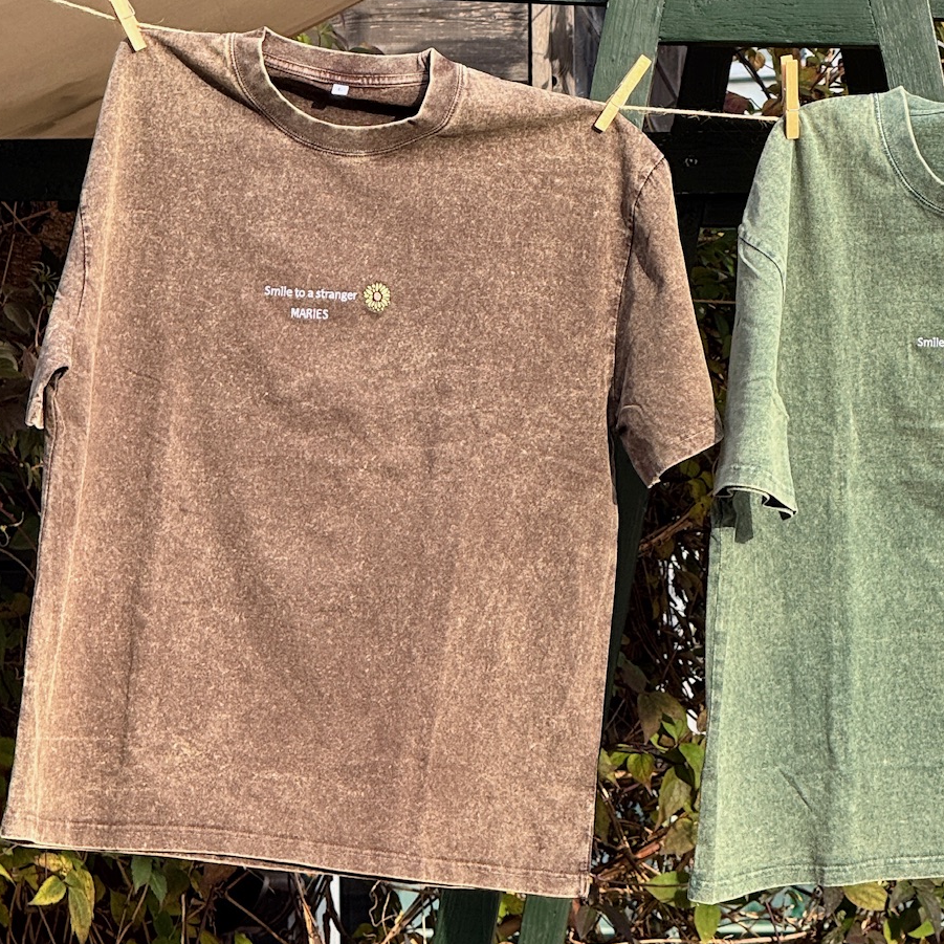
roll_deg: +0.9
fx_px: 7436
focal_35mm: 241
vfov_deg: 7.3
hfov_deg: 7.3
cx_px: 622
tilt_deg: +6.0
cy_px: 168
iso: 50
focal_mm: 15.66
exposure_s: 1/225
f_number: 2.8
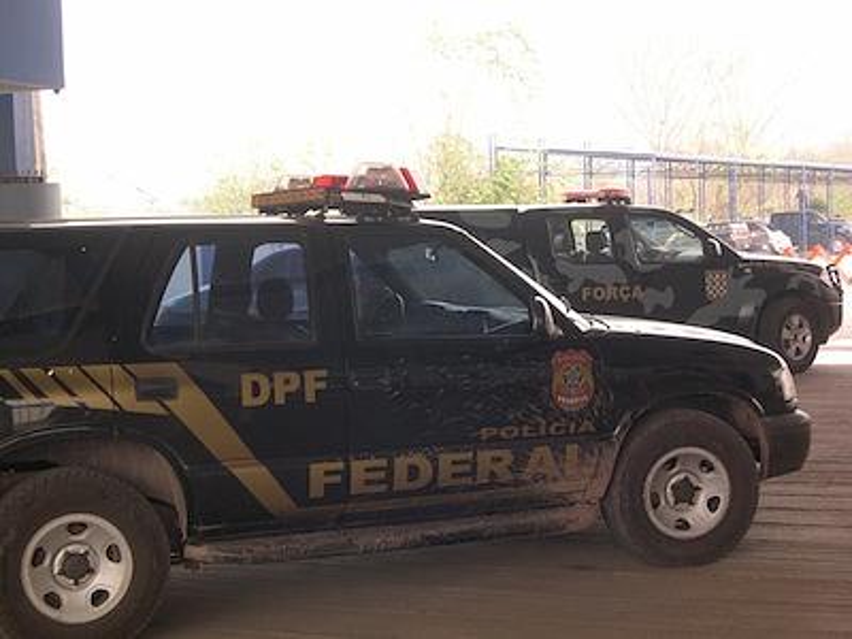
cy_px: 320
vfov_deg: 25.7
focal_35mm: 57
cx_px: 426
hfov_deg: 33.8
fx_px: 1403
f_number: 3.4
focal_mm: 12.2
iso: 100
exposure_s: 1/57.9
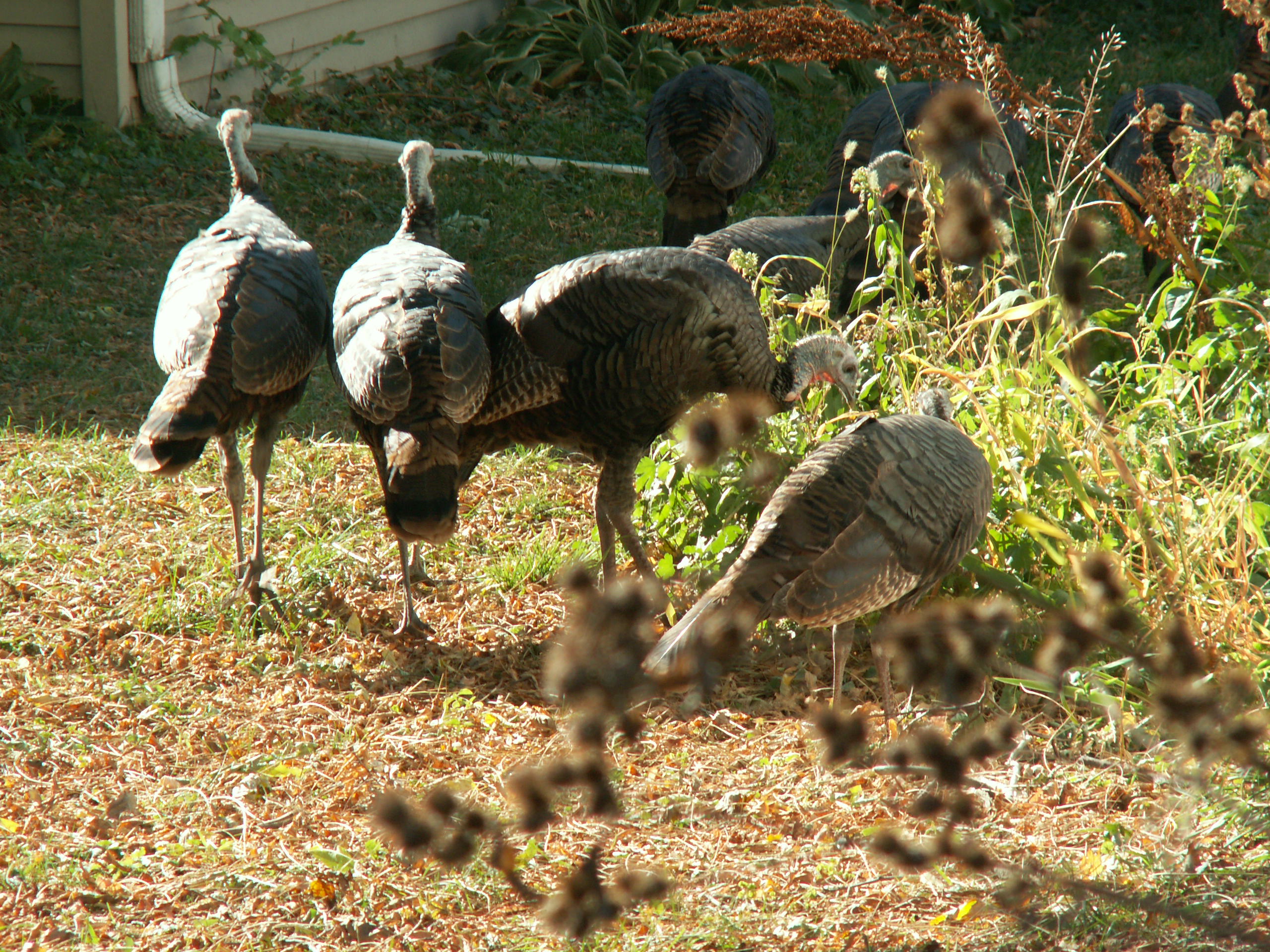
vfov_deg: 5.9
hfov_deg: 7.9
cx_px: 635
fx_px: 9172
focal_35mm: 250
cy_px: 476
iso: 50
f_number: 4
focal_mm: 40.93
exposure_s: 1/125
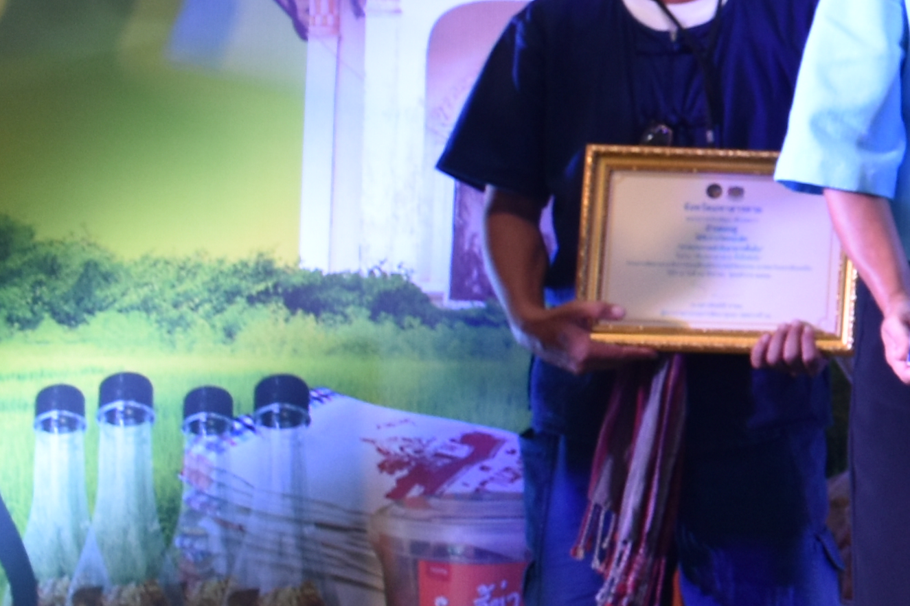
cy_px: 36
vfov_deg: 8.7
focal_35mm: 156
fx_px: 3949
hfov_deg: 11.6
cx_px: 1903
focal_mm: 23
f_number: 4.5
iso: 400
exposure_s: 1/80
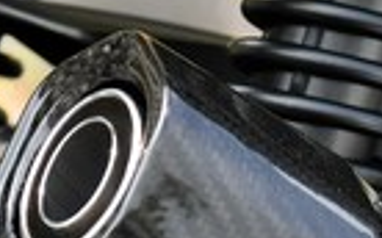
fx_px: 4296
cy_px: 693
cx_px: 537
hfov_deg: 5.1
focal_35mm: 413
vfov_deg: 3.1
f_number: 7.1
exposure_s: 1/800
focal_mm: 70
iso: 500
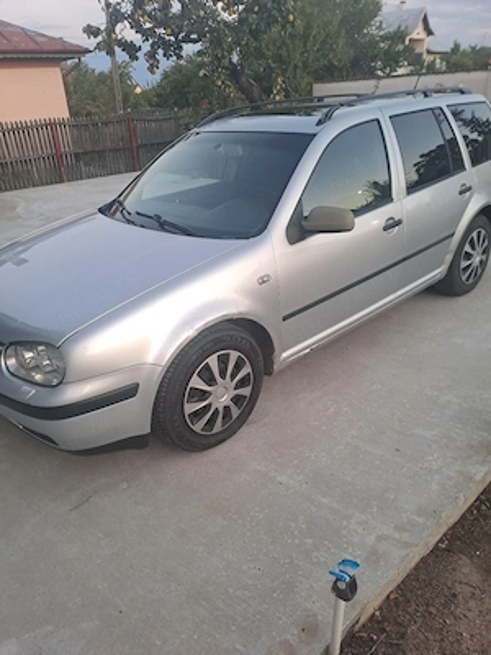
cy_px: 328
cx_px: 246
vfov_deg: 69.4
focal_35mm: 25
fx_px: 473
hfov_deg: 54.9
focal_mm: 4.65
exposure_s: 1/50
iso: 250
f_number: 1.8
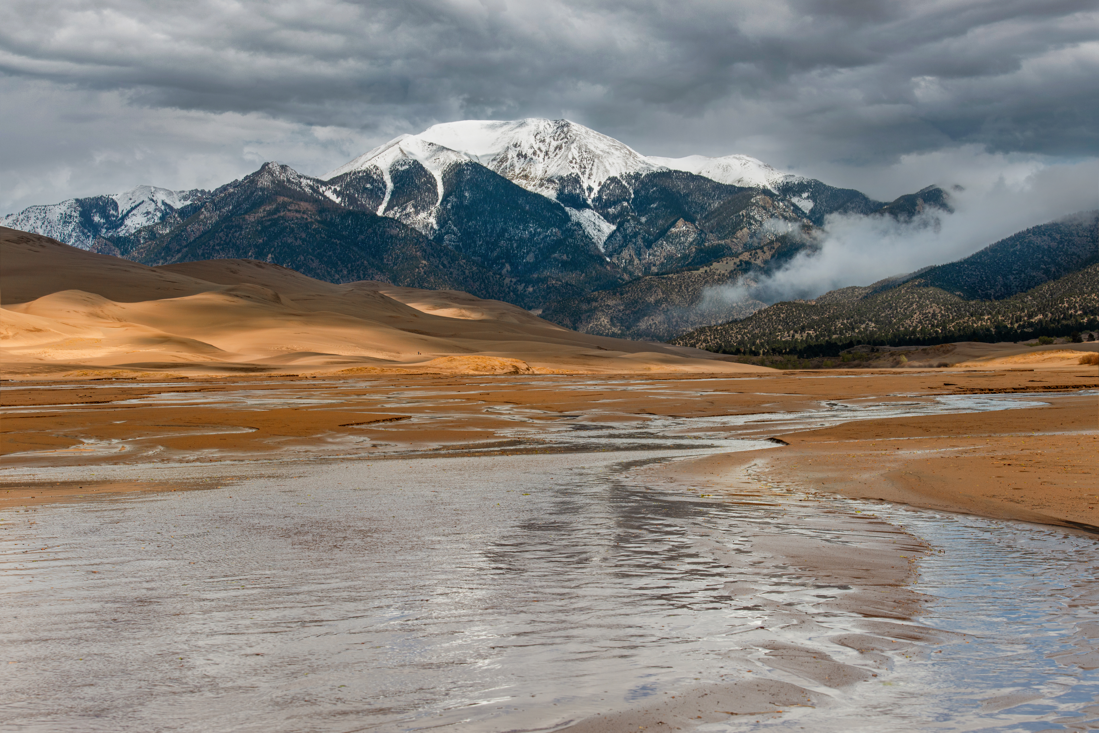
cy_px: 366
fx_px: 2137
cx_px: 550
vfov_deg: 19.5
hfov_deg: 28.8
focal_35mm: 70
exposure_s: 1/400
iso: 200
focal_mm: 70
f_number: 13
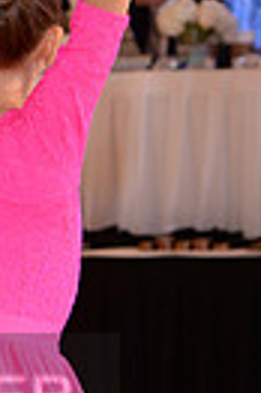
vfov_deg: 5.5
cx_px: -292
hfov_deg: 3.6
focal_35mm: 377
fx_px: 4110
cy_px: 435
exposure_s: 1/250
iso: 1250
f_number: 5.6
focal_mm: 85
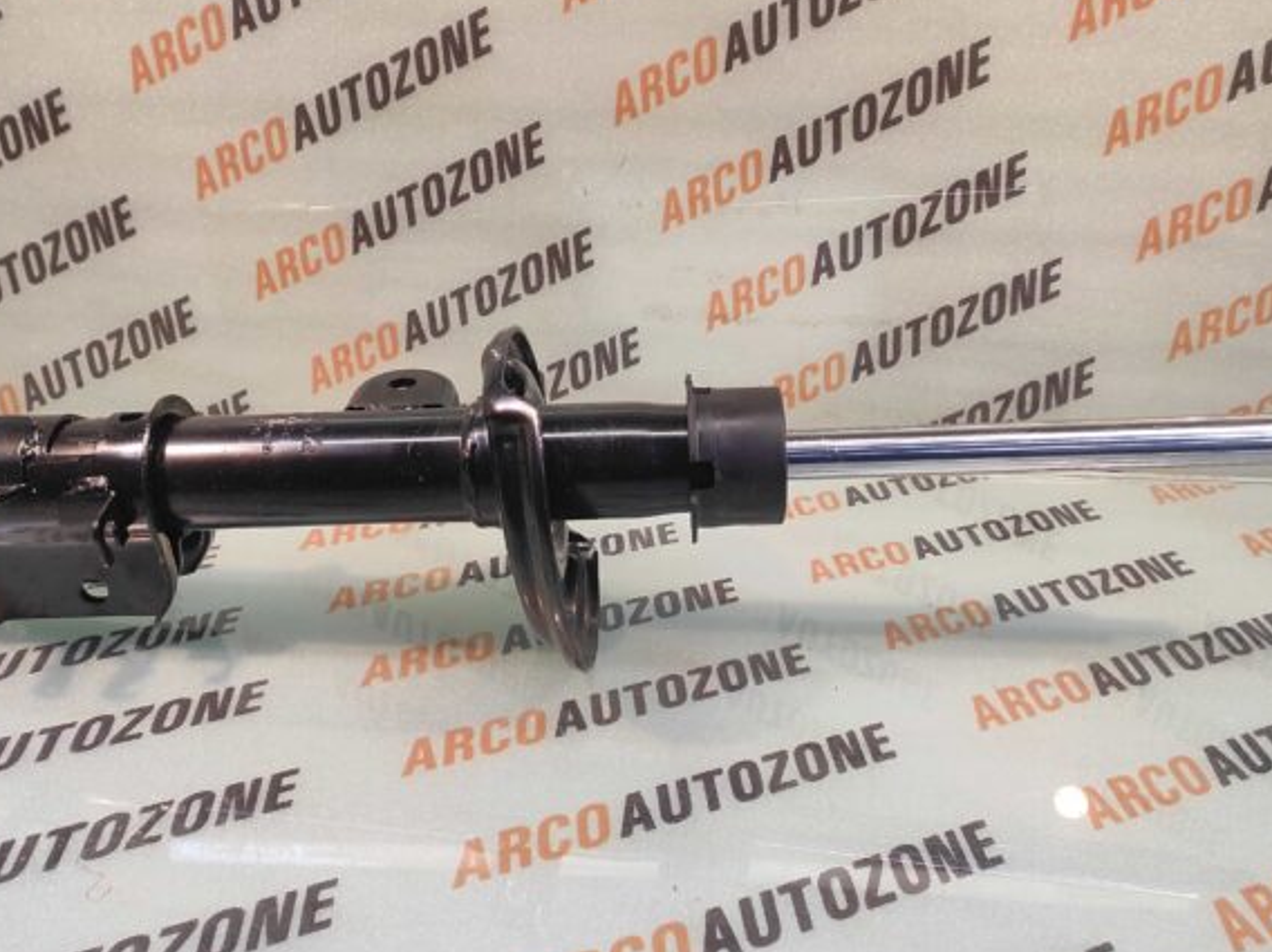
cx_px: 580
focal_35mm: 23
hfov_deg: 73.8
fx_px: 844
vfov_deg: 58.8
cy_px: 469
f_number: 1.79
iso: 203
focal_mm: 4.74
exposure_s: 1/33
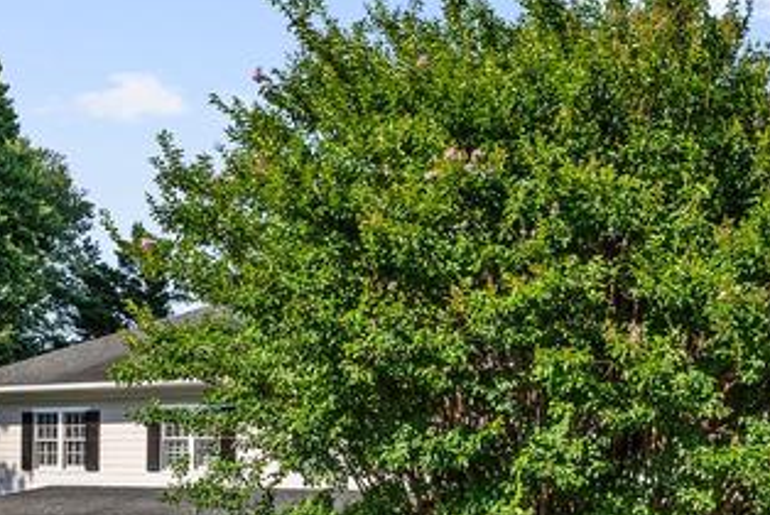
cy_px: 437
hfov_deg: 30.8
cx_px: 613
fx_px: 1362
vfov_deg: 21.1
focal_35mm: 64
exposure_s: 1/500
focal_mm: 19.5
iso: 200
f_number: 9
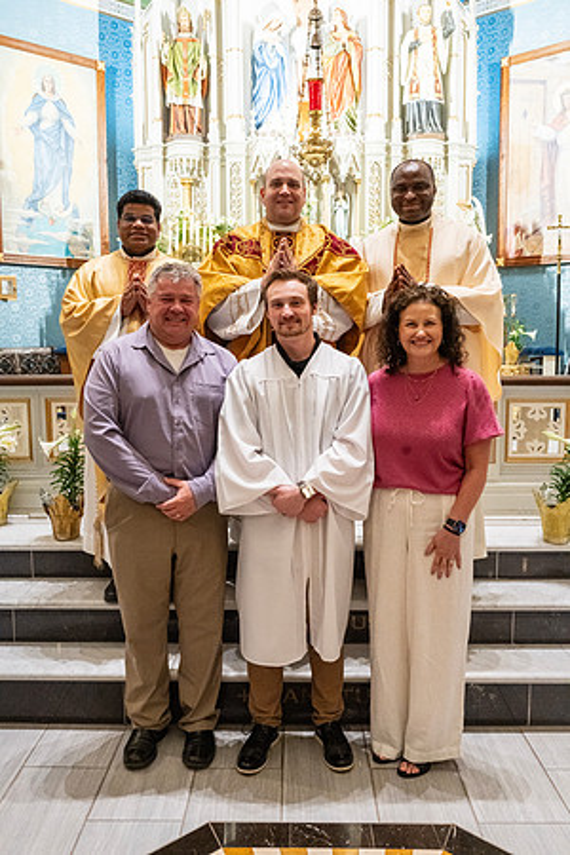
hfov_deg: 40.5
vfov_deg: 58.0
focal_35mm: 32
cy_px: 428
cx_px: 285
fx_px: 772
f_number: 7.1
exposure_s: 1/60
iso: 5000
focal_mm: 32.5
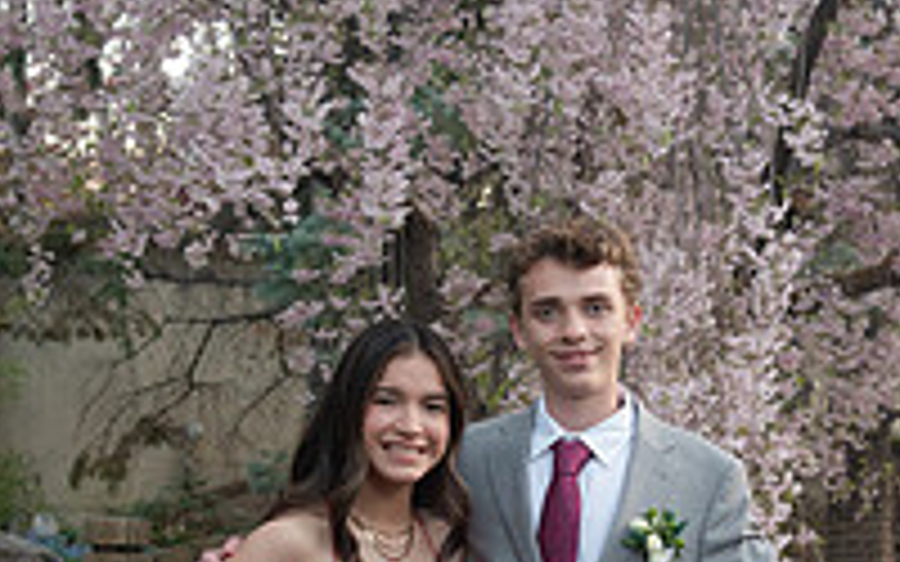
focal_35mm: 110
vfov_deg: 11.7
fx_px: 2698
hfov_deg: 18.9
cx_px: 495
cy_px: 598
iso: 800
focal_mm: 48
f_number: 5.6
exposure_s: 1/125
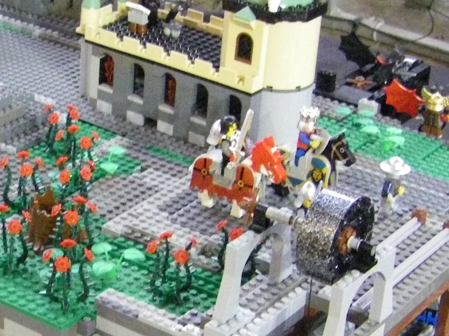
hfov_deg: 17.8
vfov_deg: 13.6
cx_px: 70
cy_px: 228
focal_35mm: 109
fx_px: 1414
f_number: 3.5
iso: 800
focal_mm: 6.3
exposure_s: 1/30
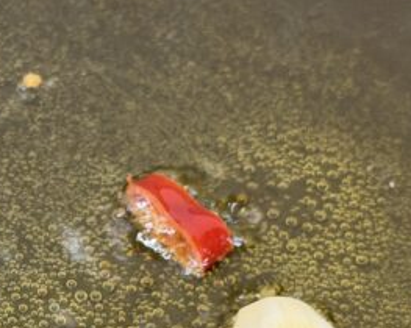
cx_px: -23
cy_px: 348
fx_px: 2079
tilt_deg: -52.0
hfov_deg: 11.2
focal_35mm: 171
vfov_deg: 9.0
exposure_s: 1/33
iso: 200
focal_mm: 6.76
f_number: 1.78
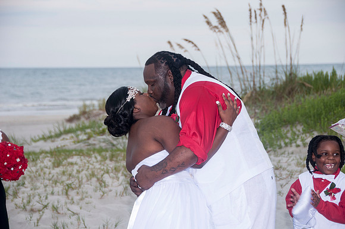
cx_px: 172
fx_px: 1148
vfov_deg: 11.4
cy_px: 114
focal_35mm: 120
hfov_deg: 17.1
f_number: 5.6
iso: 200
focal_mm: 80
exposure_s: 1/125
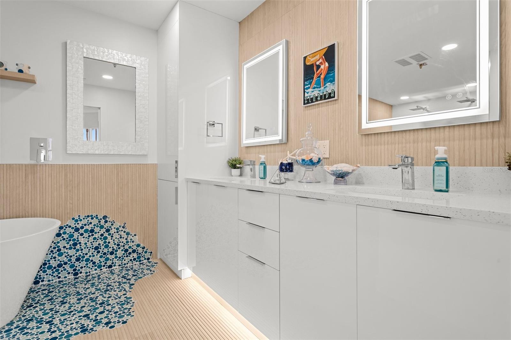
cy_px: 170
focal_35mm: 17
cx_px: 256
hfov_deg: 93.3
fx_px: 241
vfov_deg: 70.4
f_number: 9
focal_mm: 17
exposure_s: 1/5
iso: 250
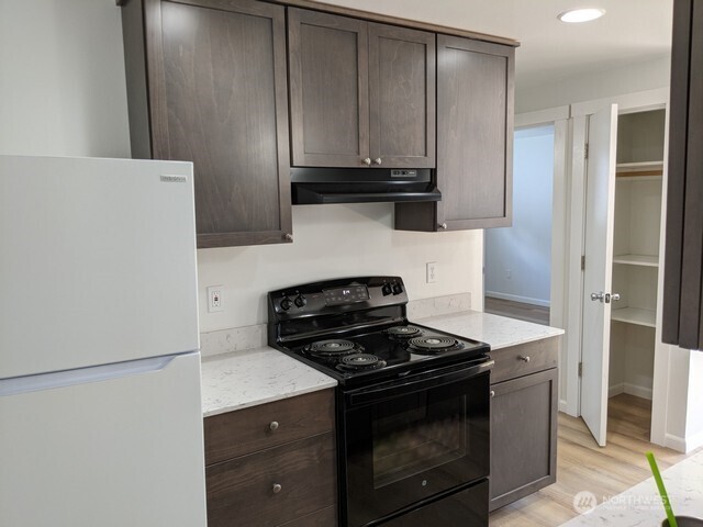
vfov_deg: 51.4
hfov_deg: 65.3
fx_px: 548
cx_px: 352
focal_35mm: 27
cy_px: 264
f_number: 1.8
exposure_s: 1/24
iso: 62
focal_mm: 4.44
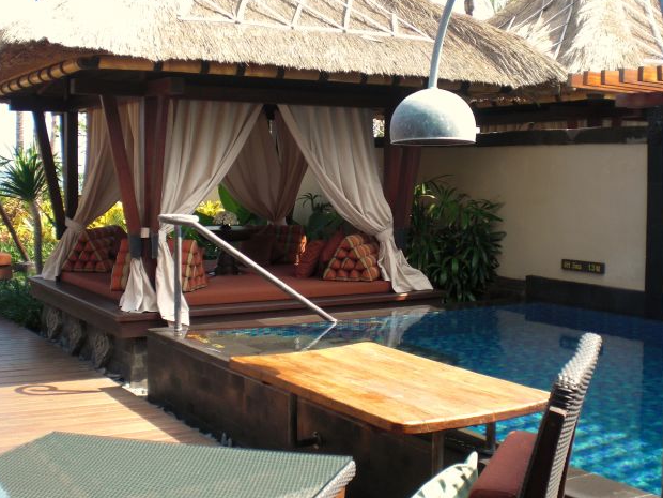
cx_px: 370
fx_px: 938
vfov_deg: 29.7
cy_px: 221
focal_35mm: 49
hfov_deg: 38.9
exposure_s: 1/250
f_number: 3.1
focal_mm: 6.3
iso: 64
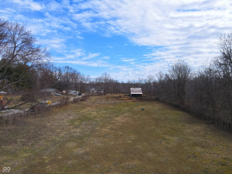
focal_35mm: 24
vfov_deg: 56.8
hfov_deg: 71.6
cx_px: 116
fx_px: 161
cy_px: 87
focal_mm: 4.5
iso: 100
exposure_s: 1/725
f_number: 2.8
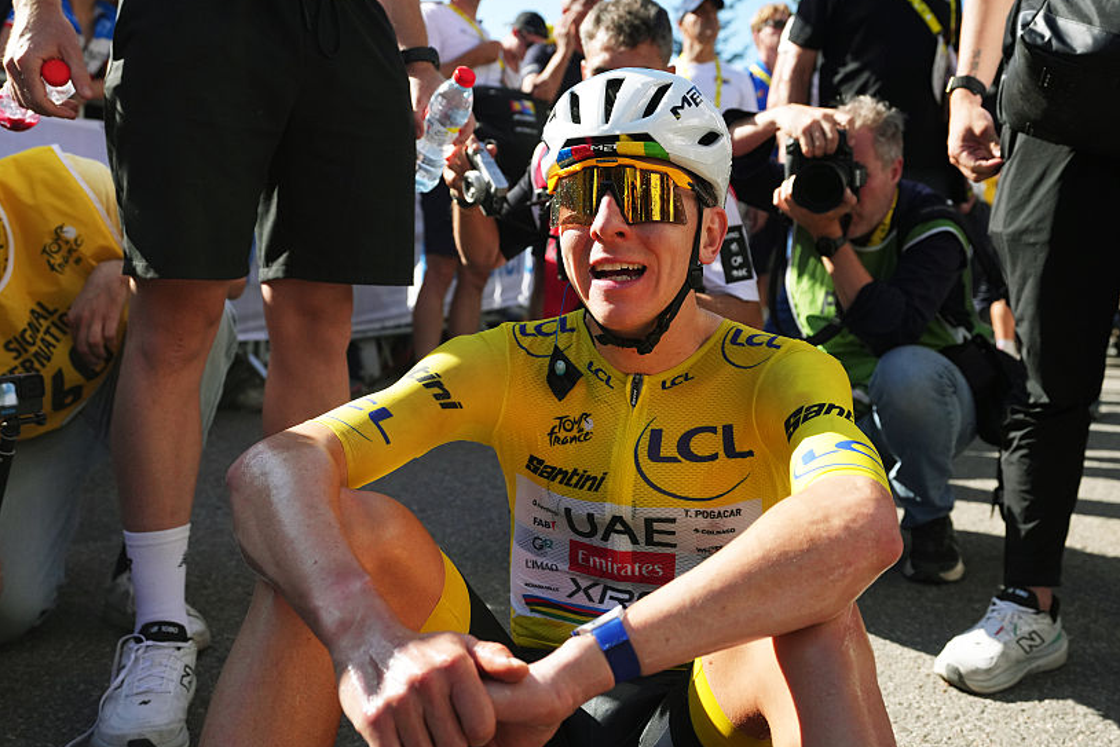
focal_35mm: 39
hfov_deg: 49.5
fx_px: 1213
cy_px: 350
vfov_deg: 34.2
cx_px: 615
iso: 1000
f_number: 4
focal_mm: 31
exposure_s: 1/5000
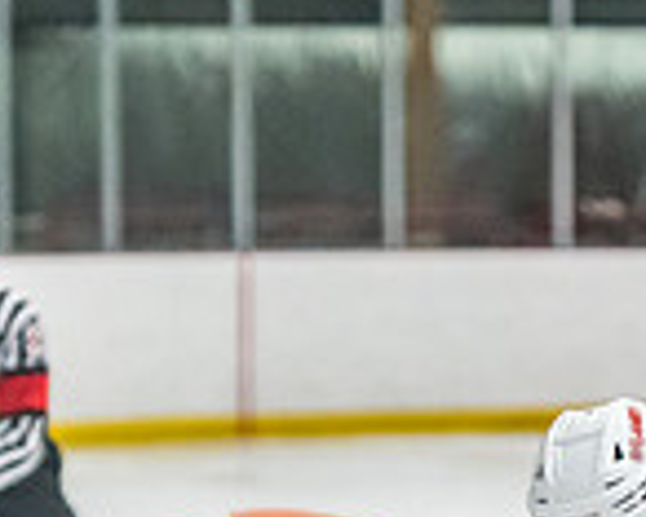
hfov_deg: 3.7
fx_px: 10063
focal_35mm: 526
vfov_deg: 2.9
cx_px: 797
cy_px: 1060
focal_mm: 105
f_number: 2.8
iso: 3200
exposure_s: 1/800
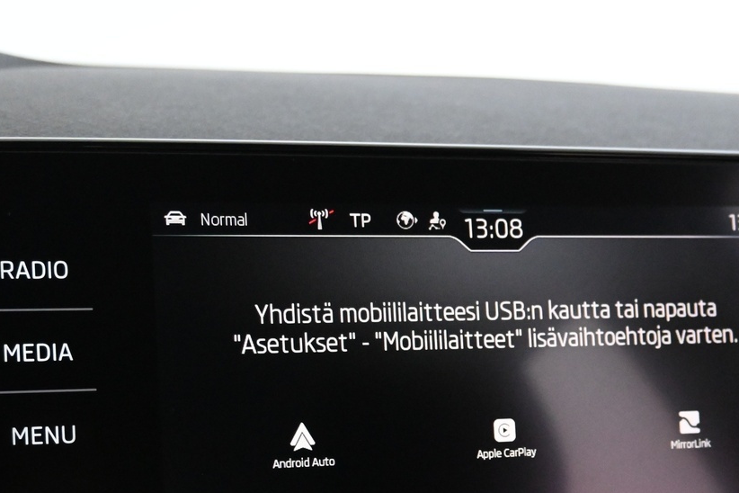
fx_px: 1395
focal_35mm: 68
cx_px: 432
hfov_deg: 29.6
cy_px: 421
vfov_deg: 19.7
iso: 4000
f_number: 4.2
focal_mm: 23
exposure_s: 1/40
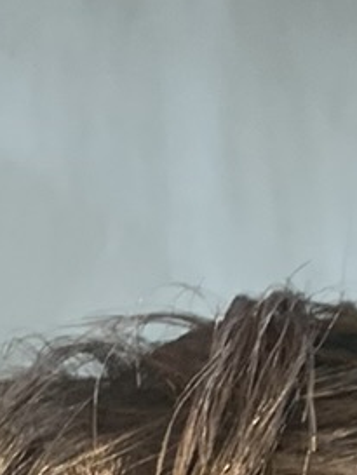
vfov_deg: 8.9
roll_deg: +2.6
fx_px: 2679
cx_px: 207
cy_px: 1234
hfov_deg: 7.6
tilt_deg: -7.7
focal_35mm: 195
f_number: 1.8
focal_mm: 4.25
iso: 80
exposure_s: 1/100
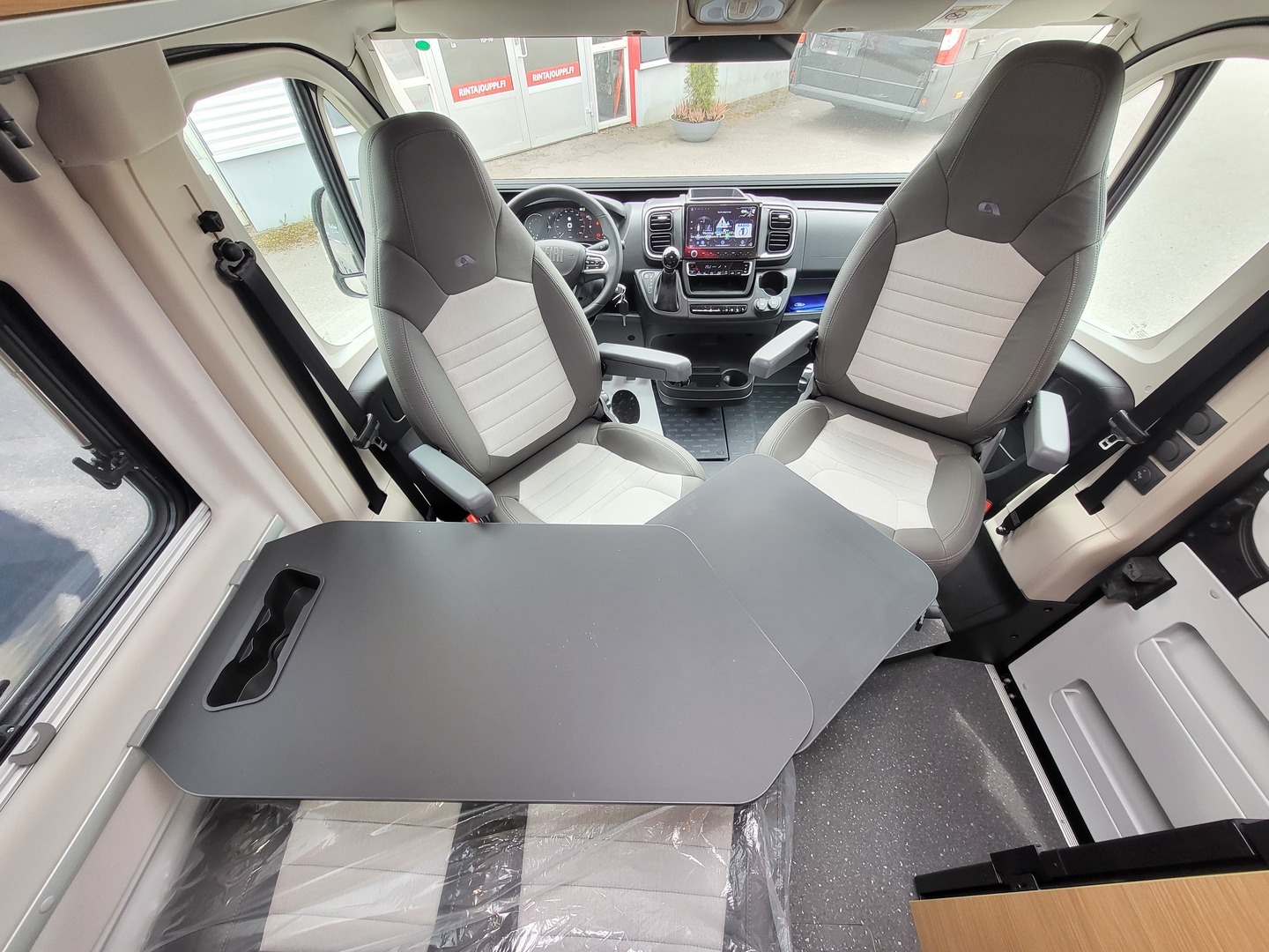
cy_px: 476
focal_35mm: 13
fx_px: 477
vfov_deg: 89.9
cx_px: 634
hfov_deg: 106.2
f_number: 2.2
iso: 125
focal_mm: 1.74
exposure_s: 1/50
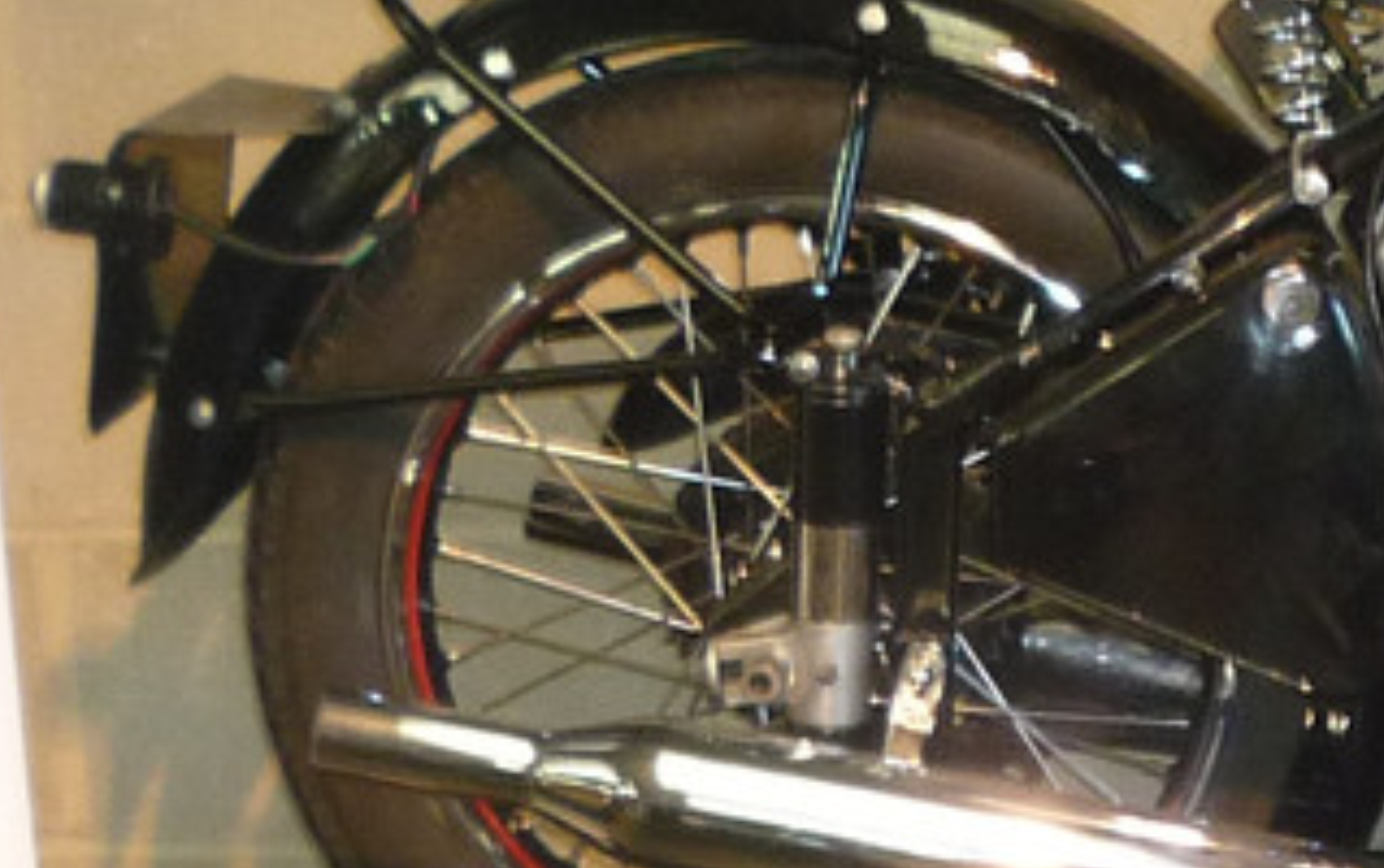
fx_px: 4945
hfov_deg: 15.2
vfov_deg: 10.0
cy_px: 486
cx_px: 1803
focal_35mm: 131
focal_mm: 4.5
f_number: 2.8
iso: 160
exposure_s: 1/30
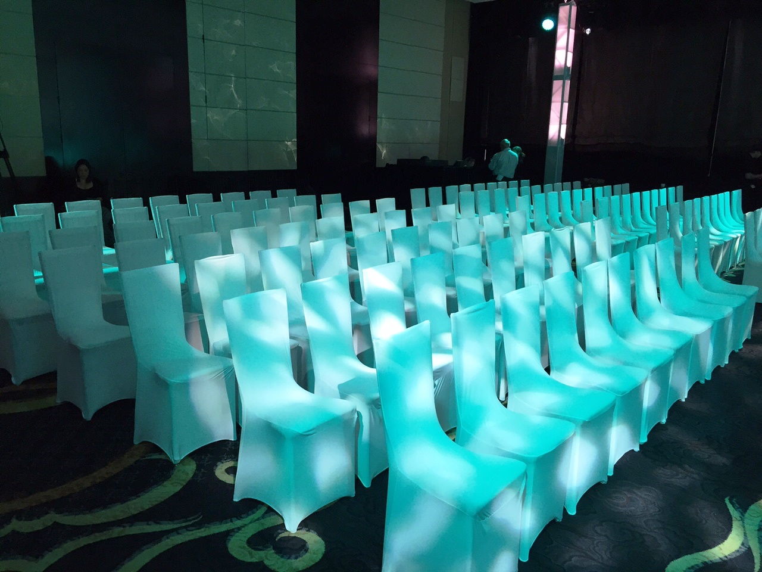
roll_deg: -1.3
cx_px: 381
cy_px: 286
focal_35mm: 29
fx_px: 638
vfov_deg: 48.2
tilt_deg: -11.1
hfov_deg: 61.7
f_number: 2.2
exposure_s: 1/30
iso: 32
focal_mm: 4.15
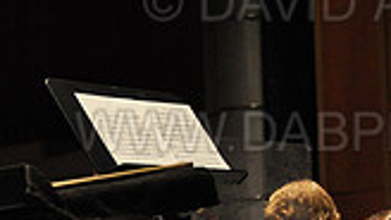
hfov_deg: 15.8
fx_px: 1378
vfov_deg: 9.1
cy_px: 90
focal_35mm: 133
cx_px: 398
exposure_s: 1/250
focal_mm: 24
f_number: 2.8
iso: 1600
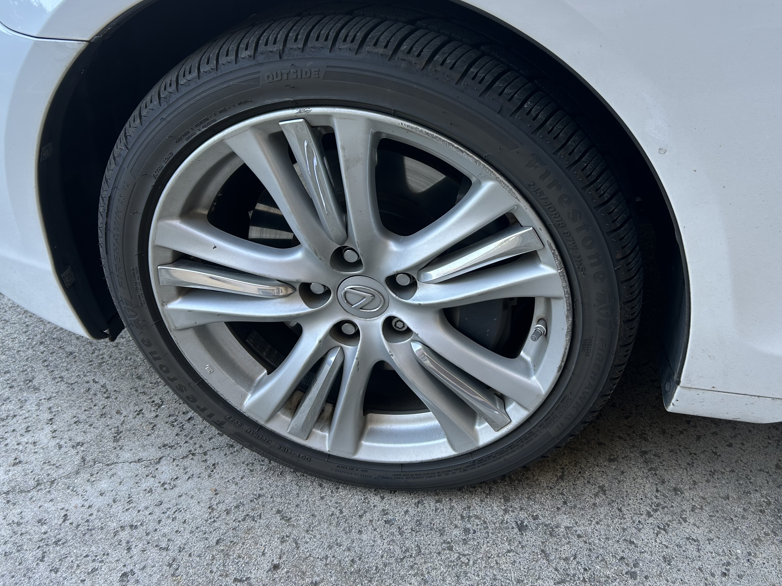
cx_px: 462
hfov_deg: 56.5
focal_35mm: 32
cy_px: 233
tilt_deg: -31.5
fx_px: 723
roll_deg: -0.1
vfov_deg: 43.9
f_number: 1.5
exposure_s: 1/121
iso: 40
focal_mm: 5.7
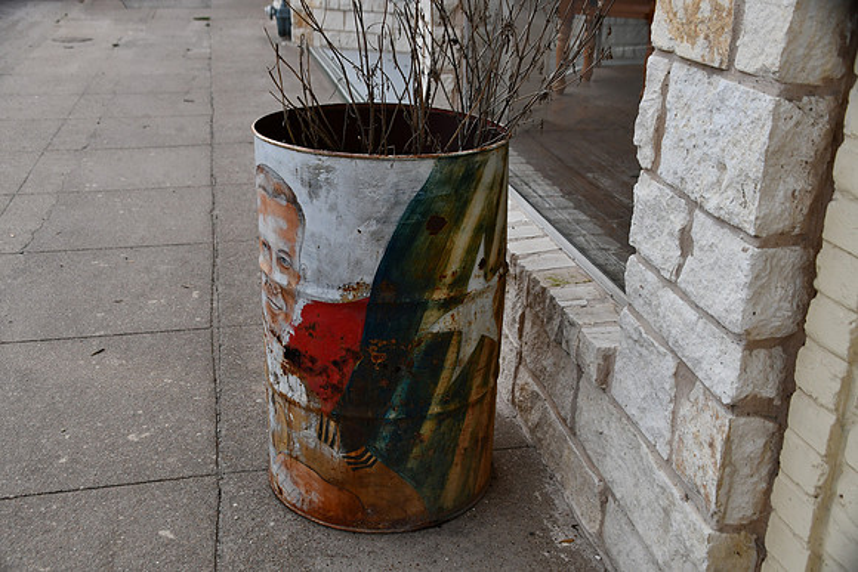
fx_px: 930
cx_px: 429
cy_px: 286
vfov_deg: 34.2
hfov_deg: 49.5
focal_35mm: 39
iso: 400
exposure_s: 1/250
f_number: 5
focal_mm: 26
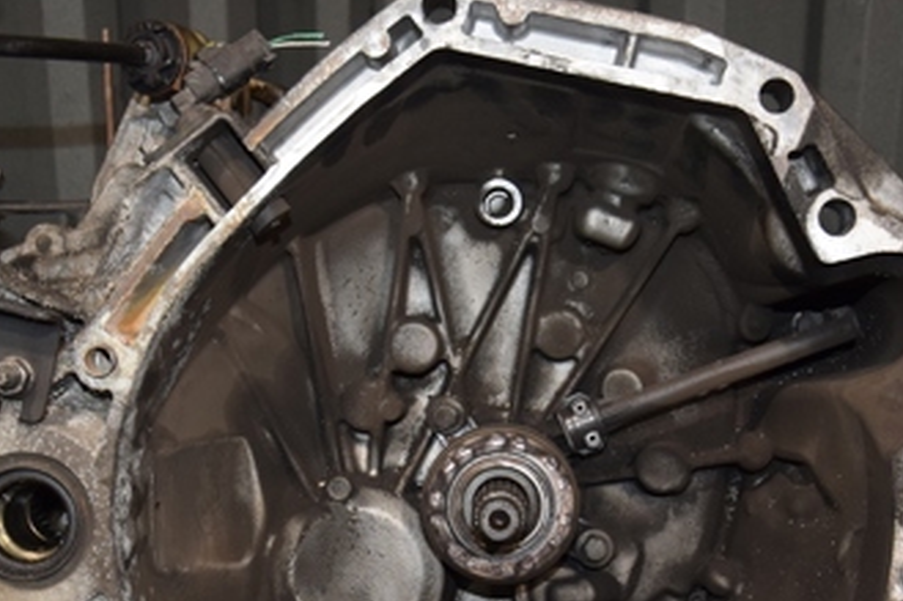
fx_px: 1755
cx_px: 403
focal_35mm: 70
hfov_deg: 28.8
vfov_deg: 19.3
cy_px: 467
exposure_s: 1/60
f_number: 5
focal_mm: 24
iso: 800
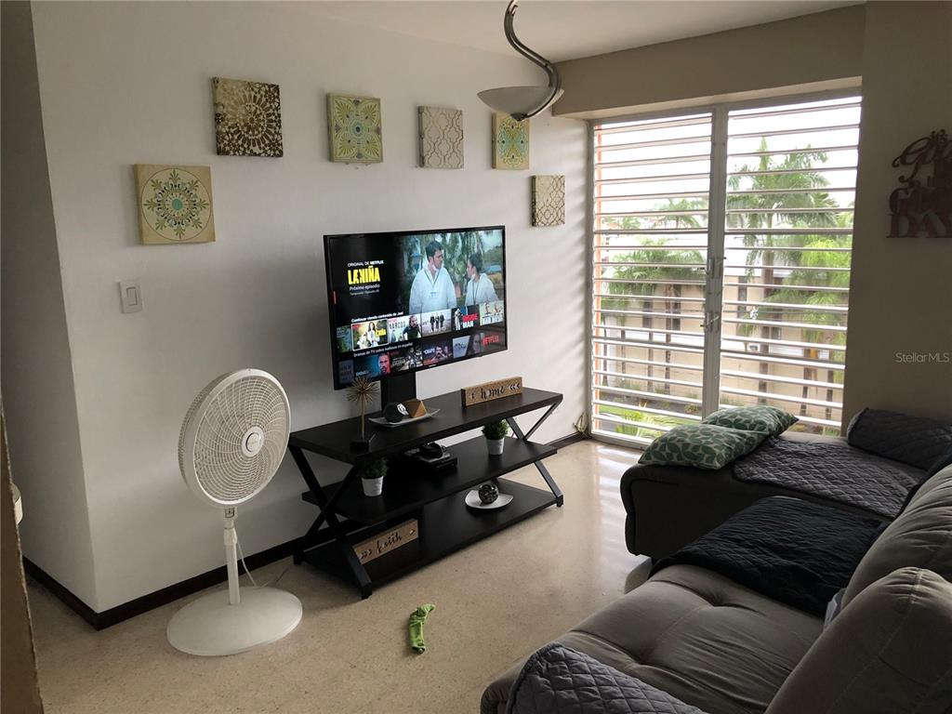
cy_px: 357
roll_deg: +1.4
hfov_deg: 63.4
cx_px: 476
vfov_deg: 49.7
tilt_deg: -9.2
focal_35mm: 28
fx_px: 770
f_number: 1.8
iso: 40
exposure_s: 1/17
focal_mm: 4
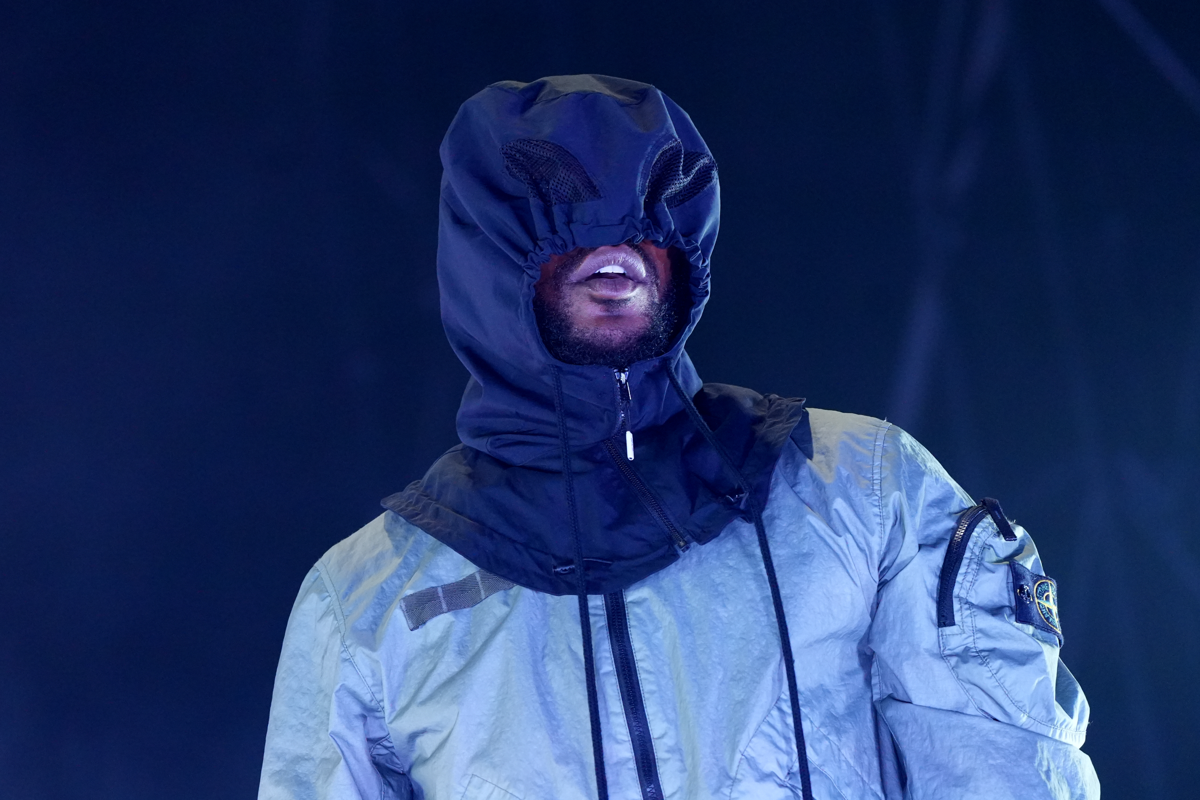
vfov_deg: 9.1
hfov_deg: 13.6
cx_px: 600
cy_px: 400
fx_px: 5033
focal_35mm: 151
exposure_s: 1/640
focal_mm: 151
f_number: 4.5
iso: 5000
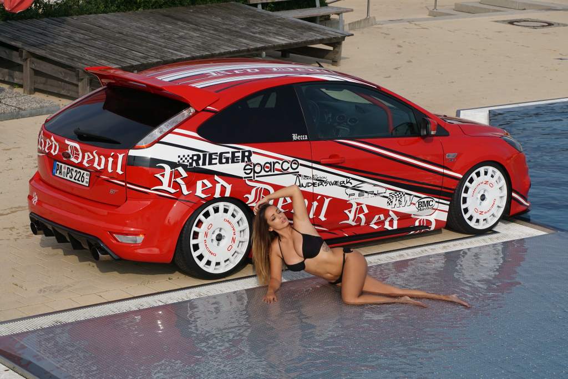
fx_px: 1420
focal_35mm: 90
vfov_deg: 15.2
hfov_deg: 22.6
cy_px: 190
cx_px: 284
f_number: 9
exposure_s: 1/1000
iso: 400
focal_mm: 60
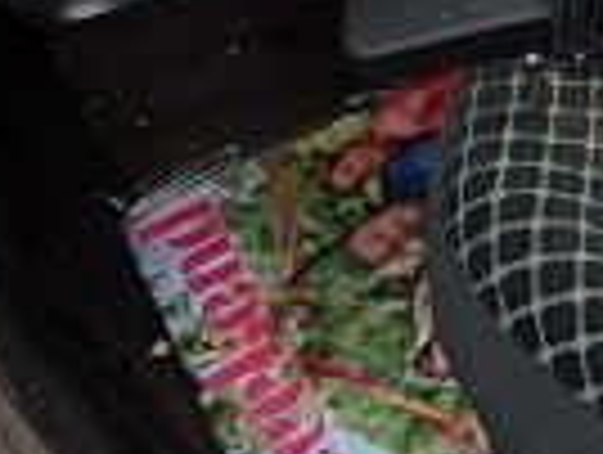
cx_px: 945
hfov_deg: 17.3
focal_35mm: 100
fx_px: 1745
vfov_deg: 13.8
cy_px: -270
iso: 125
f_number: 3.5
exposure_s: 1/160
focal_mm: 3.7
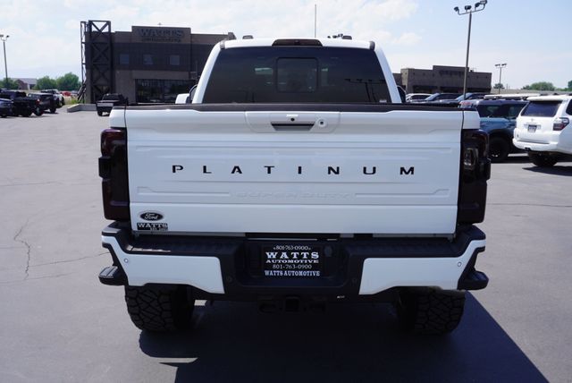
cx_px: 286
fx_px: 549
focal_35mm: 34
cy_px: 192
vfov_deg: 38.4
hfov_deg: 55.1
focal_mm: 23
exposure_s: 1/125
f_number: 10
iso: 100
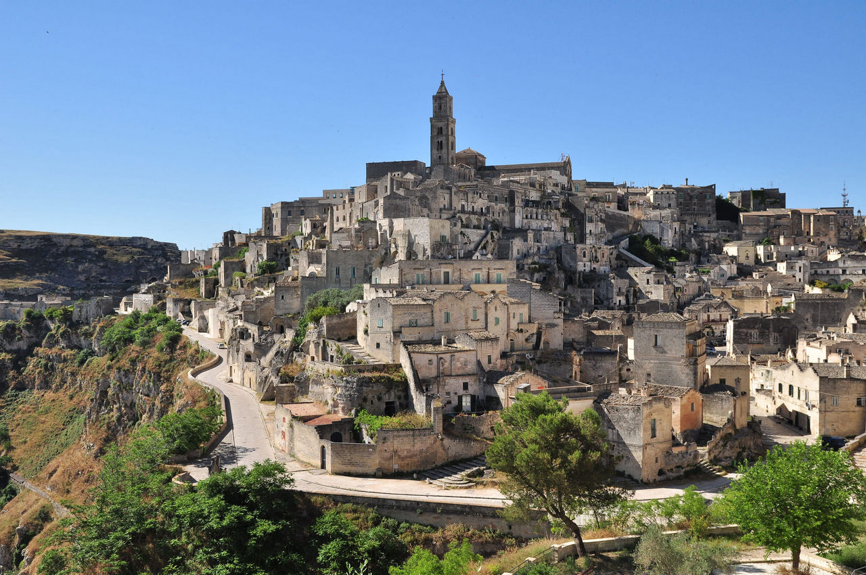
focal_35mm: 39
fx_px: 937
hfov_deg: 49.6
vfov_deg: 34.1
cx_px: 433
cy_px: 288
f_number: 8
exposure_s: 1/640
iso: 200
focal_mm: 26
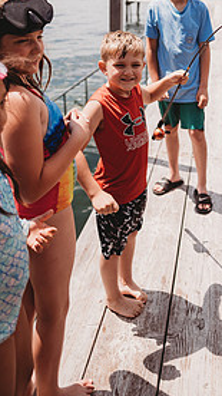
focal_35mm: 41
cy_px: 100
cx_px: 190
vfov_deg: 47.6
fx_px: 430
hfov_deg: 28.1
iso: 100
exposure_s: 1/4000
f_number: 2.2
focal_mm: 24
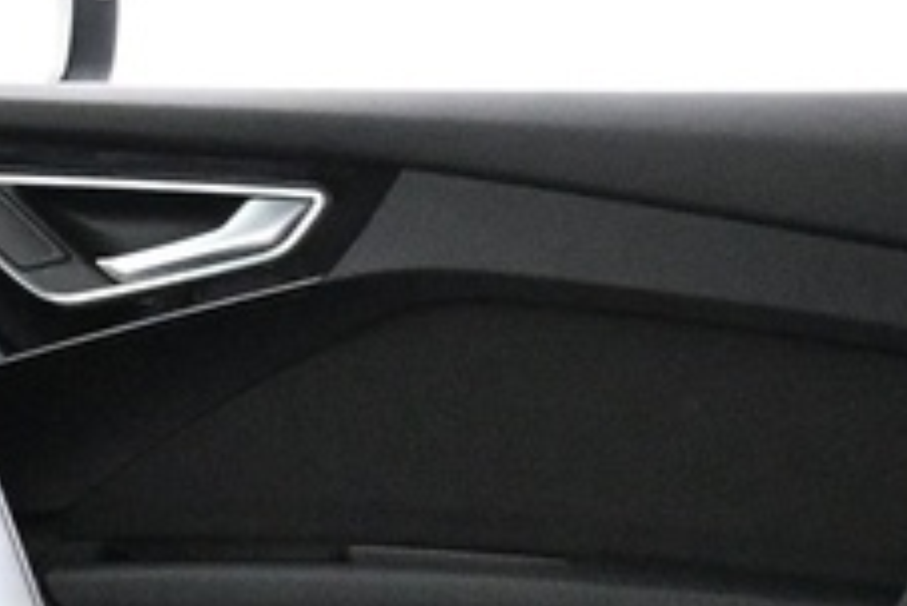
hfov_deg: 11.9
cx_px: 124
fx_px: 4336
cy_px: 630
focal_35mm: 172
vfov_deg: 7.9
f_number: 3.5
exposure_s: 1/50
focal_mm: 16
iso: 4000
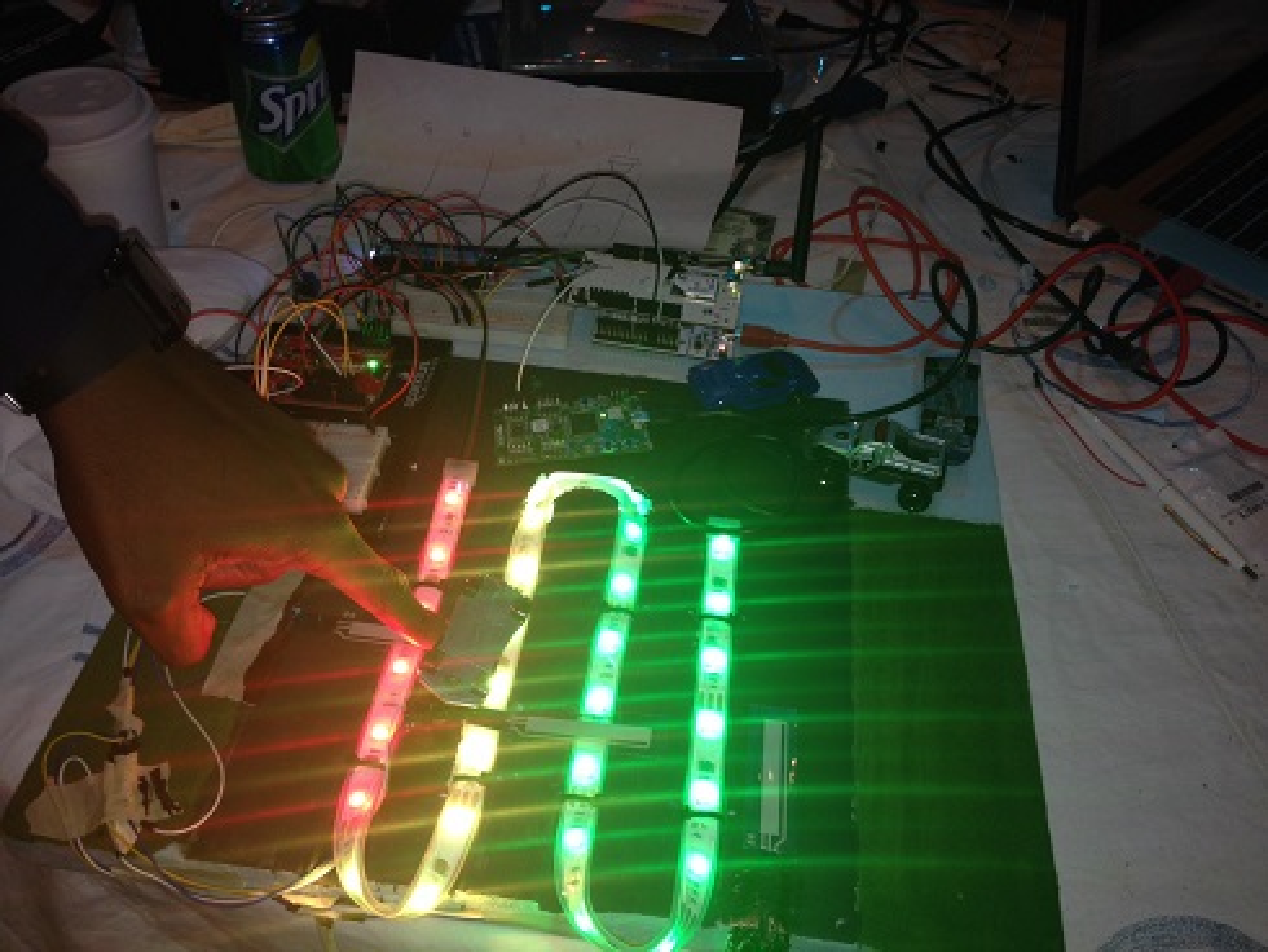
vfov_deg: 43.0
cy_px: 476
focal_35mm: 33
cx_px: 634
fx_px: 1209
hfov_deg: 55.3
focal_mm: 4.12
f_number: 2.4
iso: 50
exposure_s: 1/32
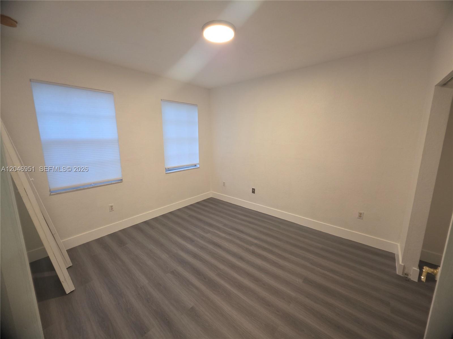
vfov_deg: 89.9
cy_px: 170
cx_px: 226
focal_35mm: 13
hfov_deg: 106.2
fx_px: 170
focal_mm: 2.2
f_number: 1.9
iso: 200
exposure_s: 1/60
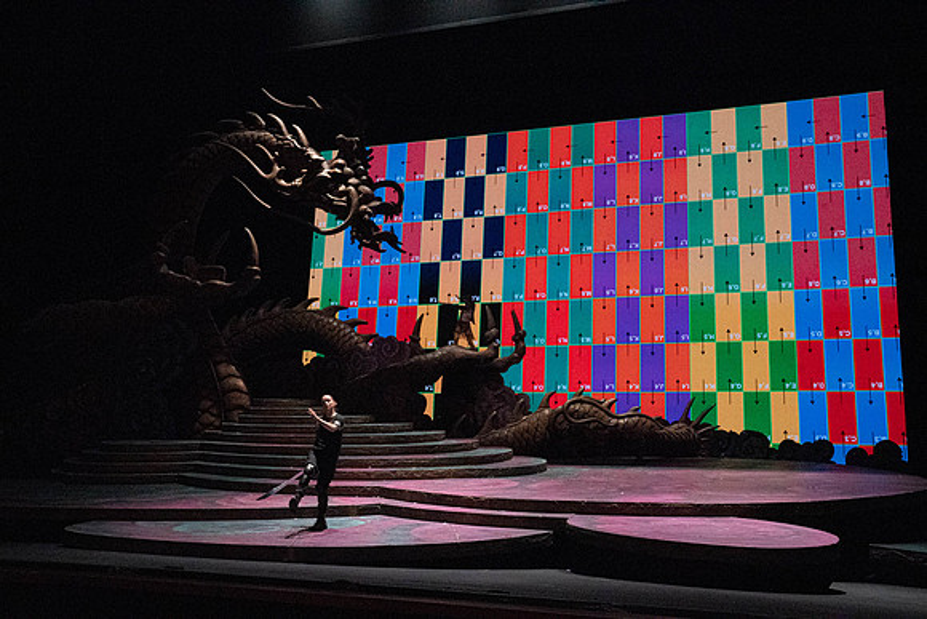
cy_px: 310
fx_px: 876
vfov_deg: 38.9
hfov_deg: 55.8
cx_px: 464
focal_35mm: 34
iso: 25600
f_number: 9
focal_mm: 34
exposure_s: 1/400
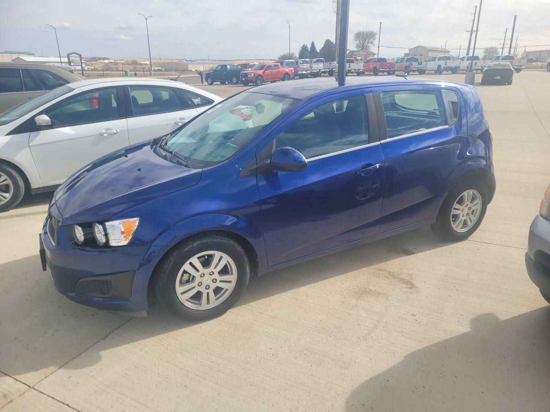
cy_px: 206
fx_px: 413
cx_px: 275
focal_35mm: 26
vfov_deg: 53.1
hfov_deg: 67.3
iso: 40
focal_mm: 5.4
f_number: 1.8
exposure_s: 1/2038
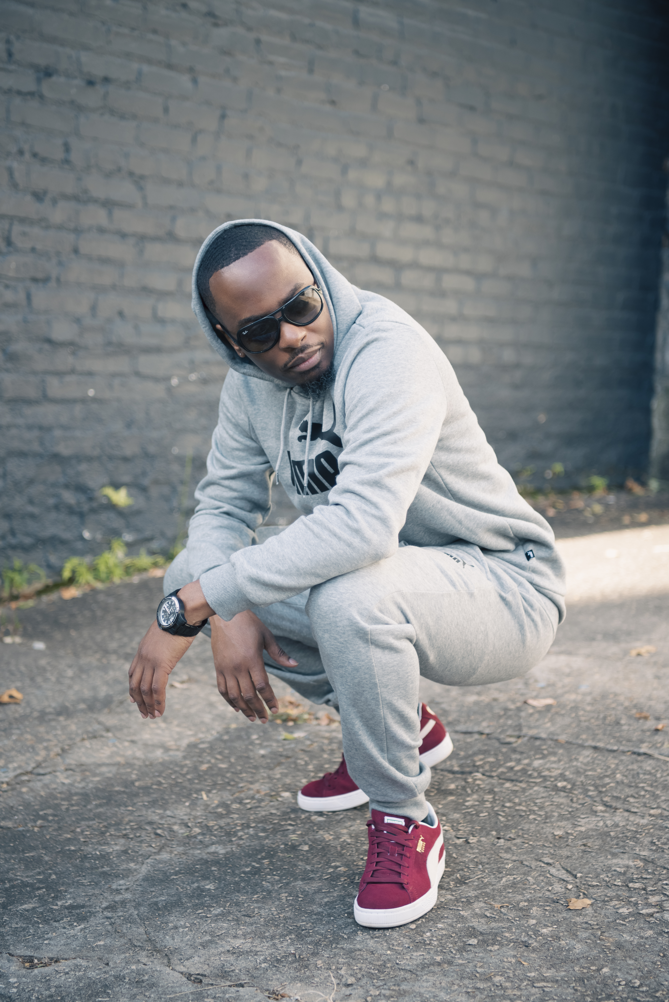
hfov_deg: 22.6
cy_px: 501
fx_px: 1671
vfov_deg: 33.4
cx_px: 334
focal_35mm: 60
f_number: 2.8
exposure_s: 1/500
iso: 400
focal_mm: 60
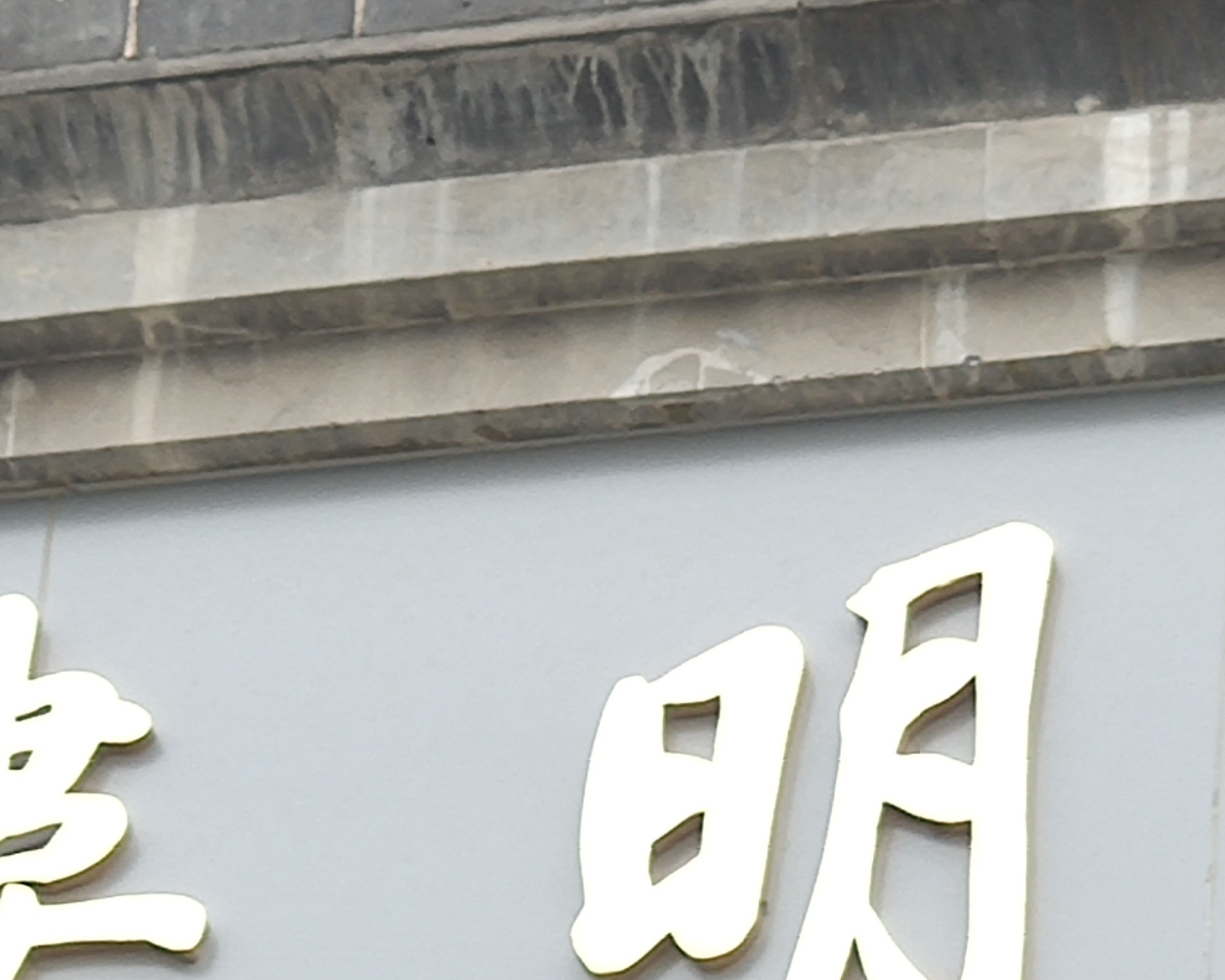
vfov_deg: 17.7
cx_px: 501
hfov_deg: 23.0
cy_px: 1156
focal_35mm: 83
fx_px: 3010
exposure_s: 1/129
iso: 100
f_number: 2.2
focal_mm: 6.22
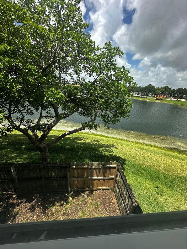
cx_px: 94
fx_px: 101
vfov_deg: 102.1
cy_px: 124
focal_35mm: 14
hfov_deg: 85.7
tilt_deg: -18.5
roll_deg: -3.5
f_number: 2.2
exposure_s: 1/1233
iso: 40
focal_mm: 2.22
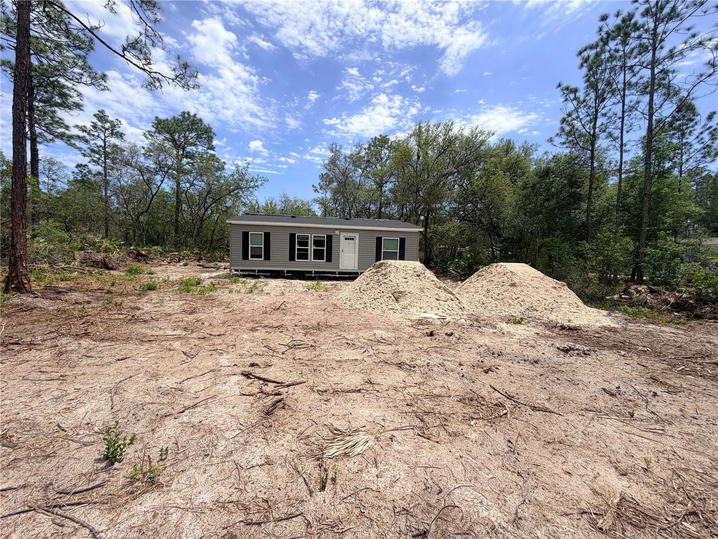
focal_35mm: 14
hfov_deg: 102.1
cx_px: 359
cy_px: 270
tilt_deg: -2.2
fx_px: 290
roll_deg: -2.4
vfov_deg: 85.7
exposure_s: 1/942
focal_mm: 2.22
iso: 20
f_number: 2.2
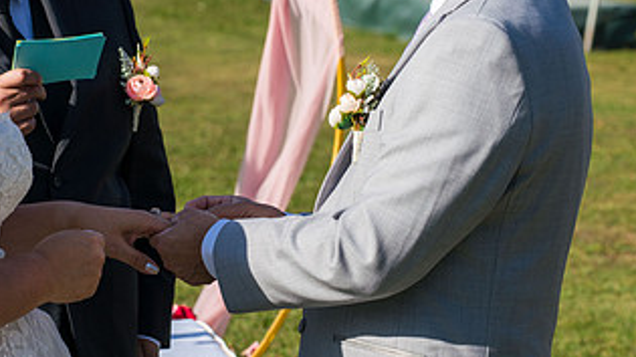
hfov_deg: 12.9
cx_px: 182
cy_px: 116
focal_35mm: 166
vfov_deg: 7.3
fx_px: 2799
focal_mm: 86
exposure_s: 1/800
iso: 250
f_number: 6.3
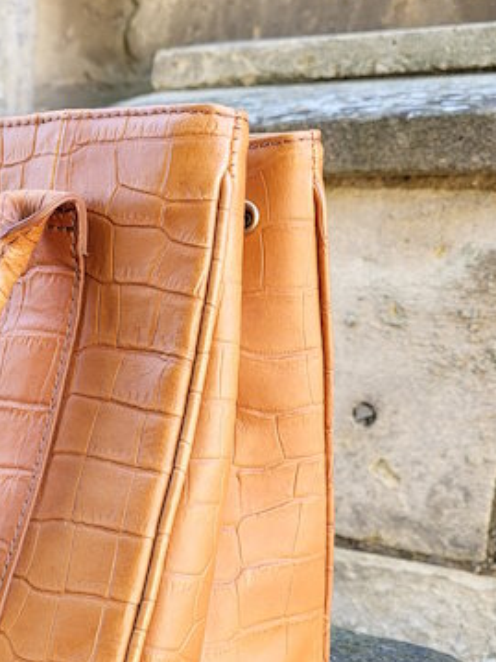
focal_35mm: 58
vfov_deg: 32.9
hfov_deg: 24.0
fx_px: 1109
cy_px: 448
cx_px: -9
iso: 64
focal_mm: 5.4
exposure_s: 1/100
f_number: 1.8
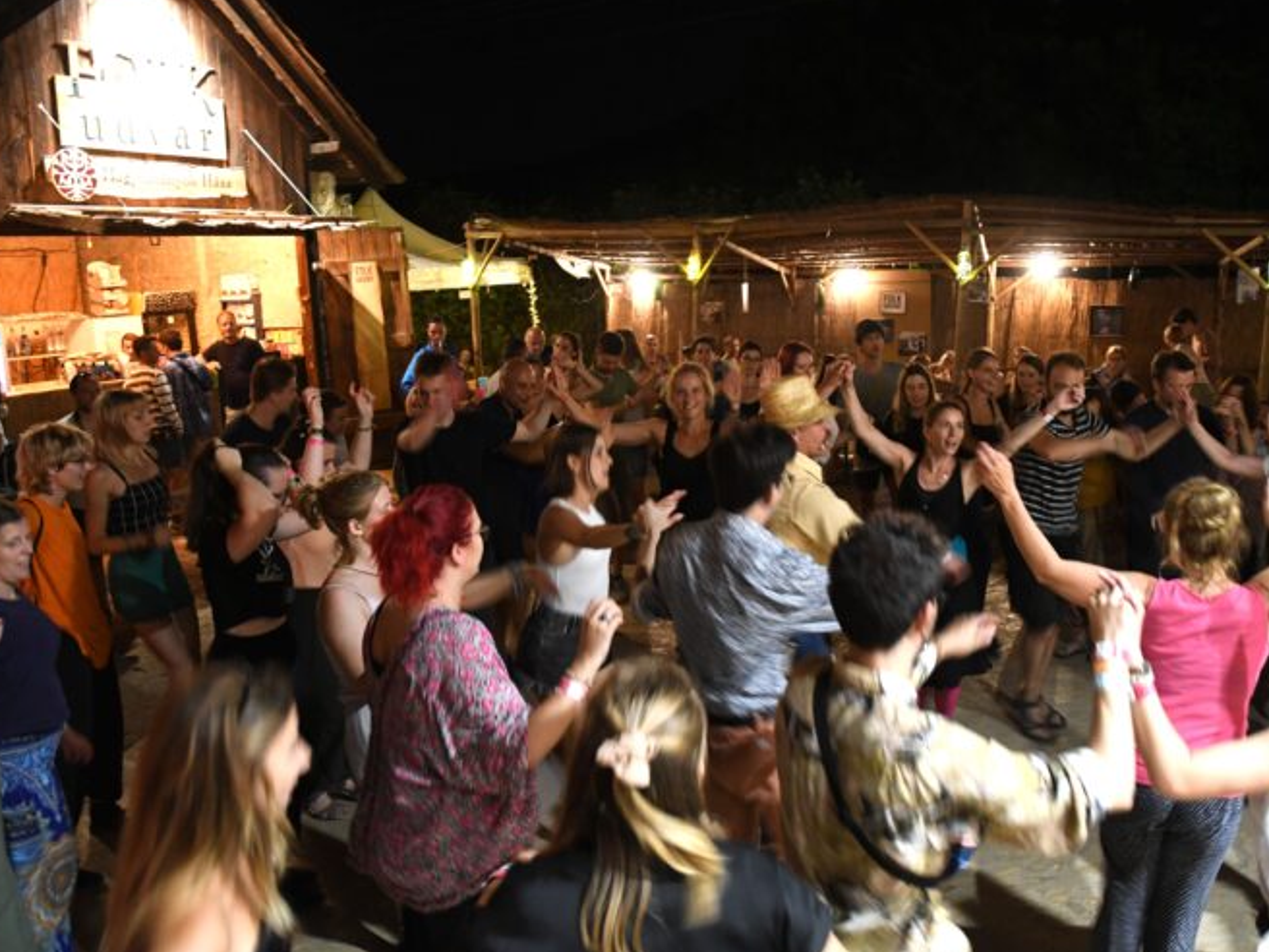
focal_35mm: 27
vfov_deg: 51.4
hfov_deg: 65.2
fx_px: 990
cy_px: 470
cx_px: 683
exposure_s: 1/25
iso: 2500
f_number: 2.8
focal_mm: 16
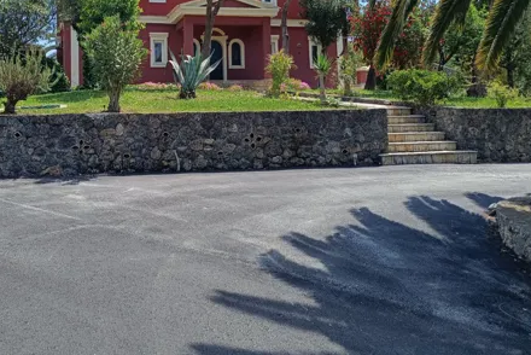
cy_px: 86
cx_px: 181
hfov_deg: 54.7
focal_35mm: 34
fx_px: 502
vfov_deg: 37.9
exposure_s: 1/1012
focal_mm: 5.59
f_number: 1.88
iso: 53
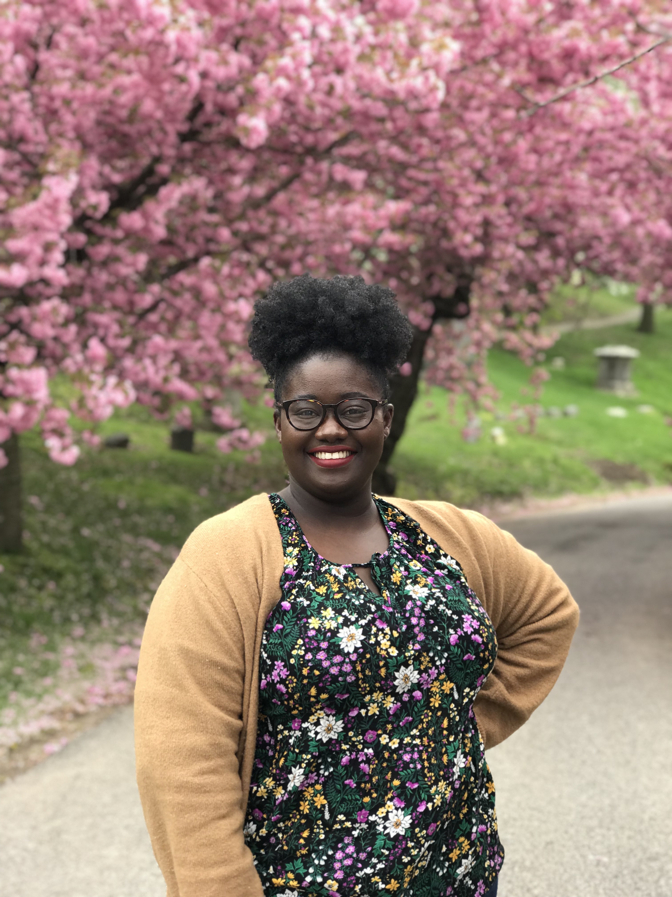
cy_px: 448
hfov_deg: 25.7
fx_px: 1475
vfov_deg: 33.8
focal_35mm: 57
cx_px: 336
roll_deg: -0.1
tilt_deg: -0.8
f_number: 2.8
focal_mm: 6.6
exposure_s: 1/120
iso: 25
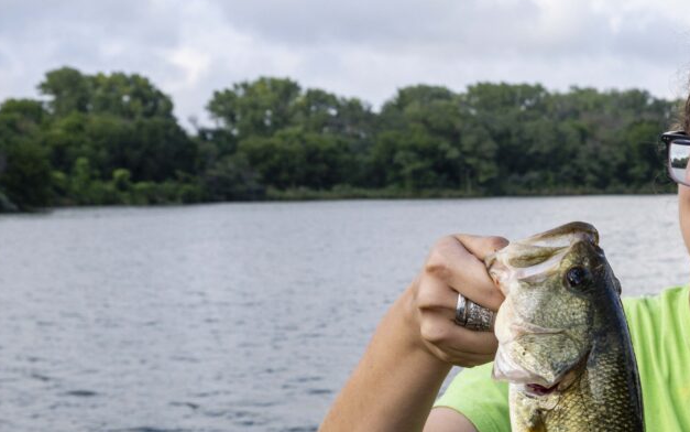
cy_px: 406
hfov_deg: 22.4
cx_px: 693
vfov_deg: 14.5
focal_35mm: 89
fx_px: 1674
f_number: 11
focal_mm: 38
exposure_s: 1/320
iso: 800
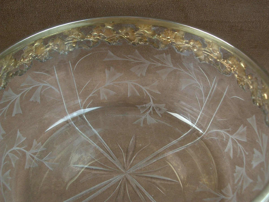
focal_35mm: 41
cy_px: 101
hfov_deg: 45.8
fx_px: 319
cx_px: 134
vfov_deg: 35.1
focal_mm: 6.8
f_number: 2.8
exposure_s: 1/40
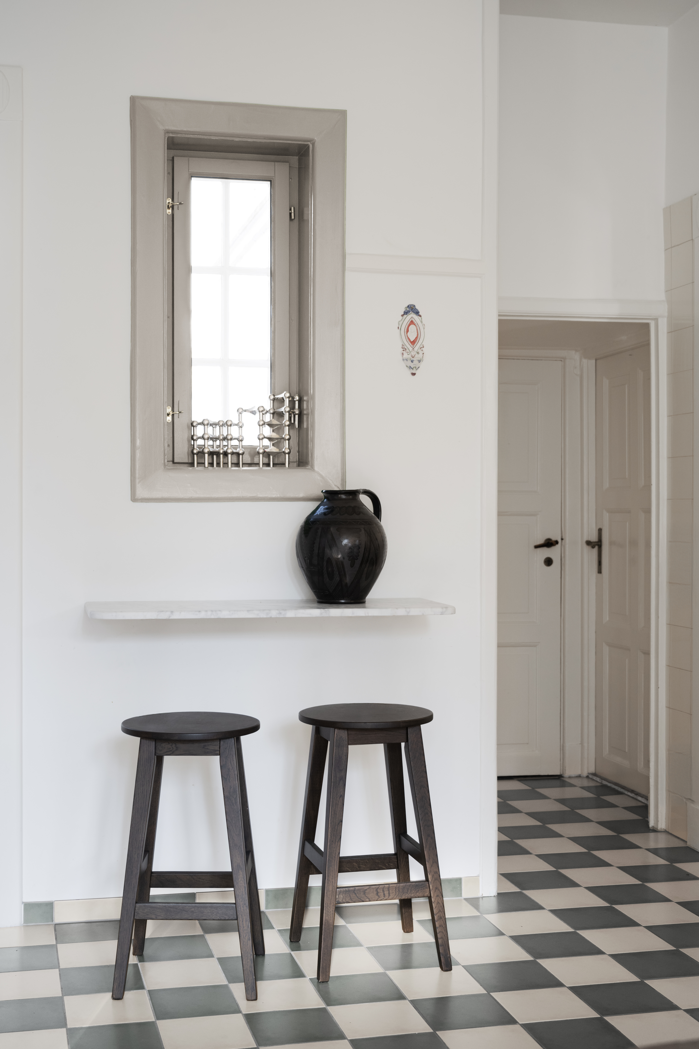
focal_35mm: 43
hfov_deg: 31.2
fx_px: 1252
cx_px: 350
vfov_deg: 45.4
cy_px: 524
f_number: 4
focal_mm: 43
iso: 250
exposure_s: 1/50
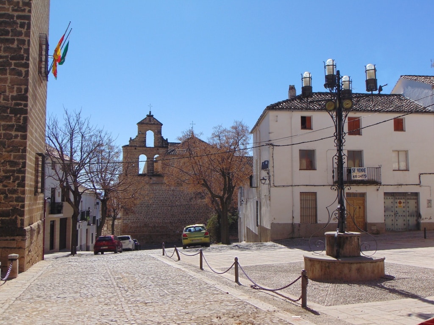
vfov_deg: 36.8
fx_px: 489
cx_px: 217
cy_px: 162
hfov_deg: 47.9
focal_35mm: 39
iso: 80
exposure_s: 1/320
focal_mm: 6.9
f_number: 8.5
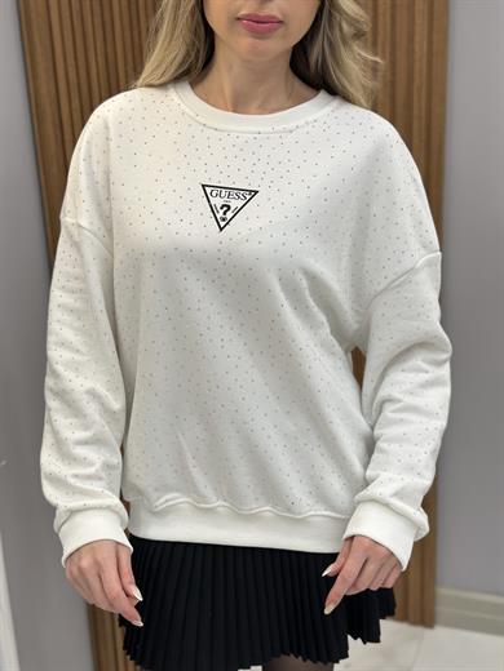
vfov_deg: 39.7
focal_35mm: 48
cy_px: 336
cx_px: 252
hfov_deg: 30.3
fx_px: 932
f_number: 1.78
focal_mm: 6.86
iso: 80
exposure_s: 1/100
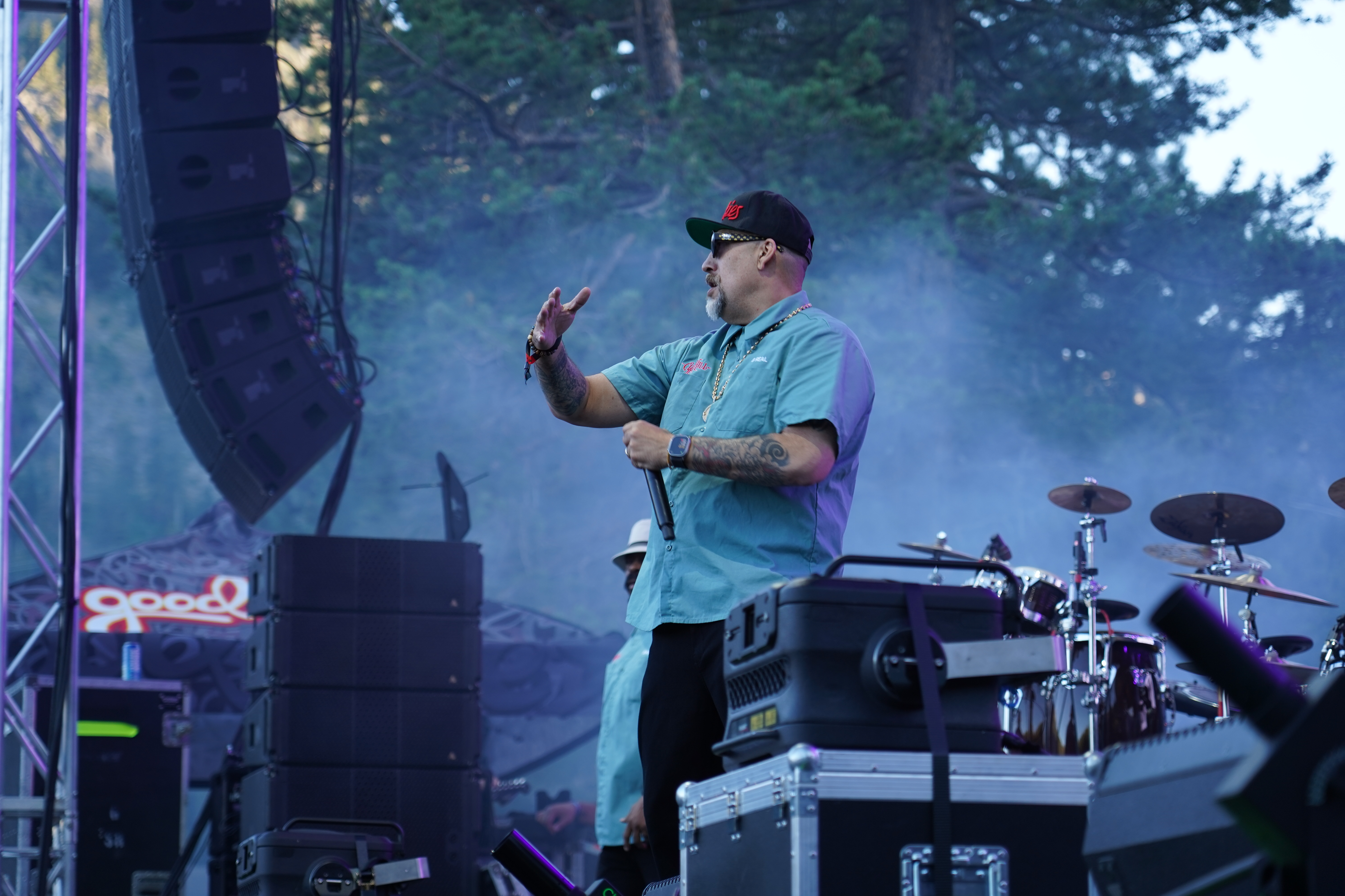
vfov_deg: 13.0
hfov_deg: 19.5
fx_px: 3923
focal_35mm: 105
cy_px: 448
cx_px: 672
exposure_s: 1/160
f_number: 4
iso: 250
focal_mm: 105
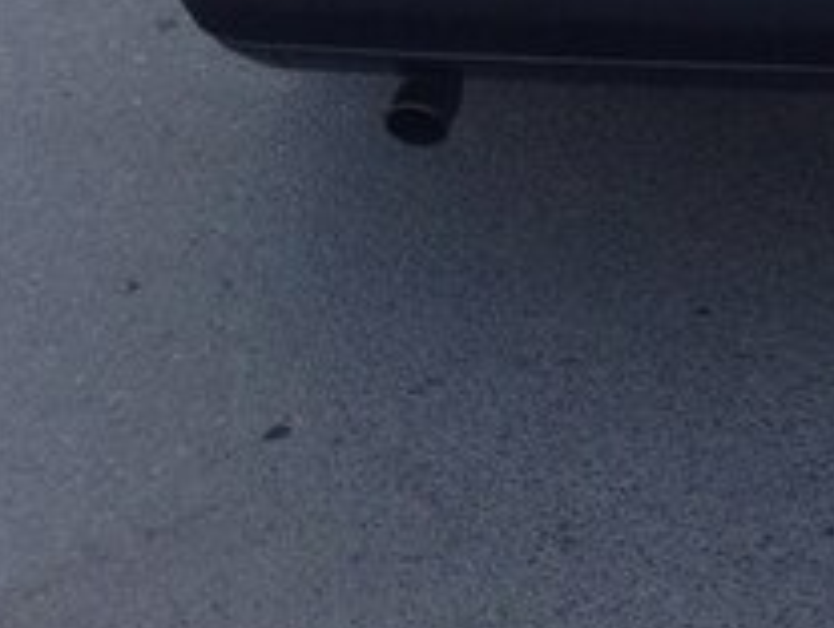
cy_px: -316
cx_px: 858
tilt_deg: -14.7
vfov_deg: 13.3
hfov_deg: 18.2
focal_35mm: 105
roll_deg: -1.8
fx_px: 2534
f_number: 2.4
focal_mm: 4.12
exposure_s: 1/369
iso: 50
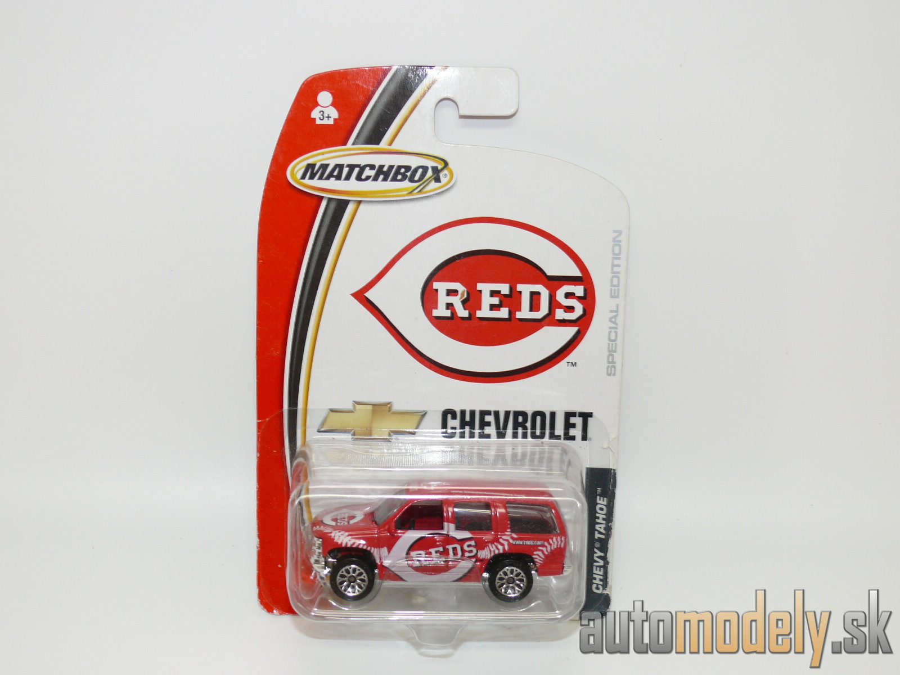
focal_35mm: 47
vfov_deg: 30.9
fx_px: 1222
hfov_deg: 40.4
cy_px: 338
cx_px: 450
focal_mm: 8.9
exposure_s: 1/40
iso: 100
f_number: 2.8
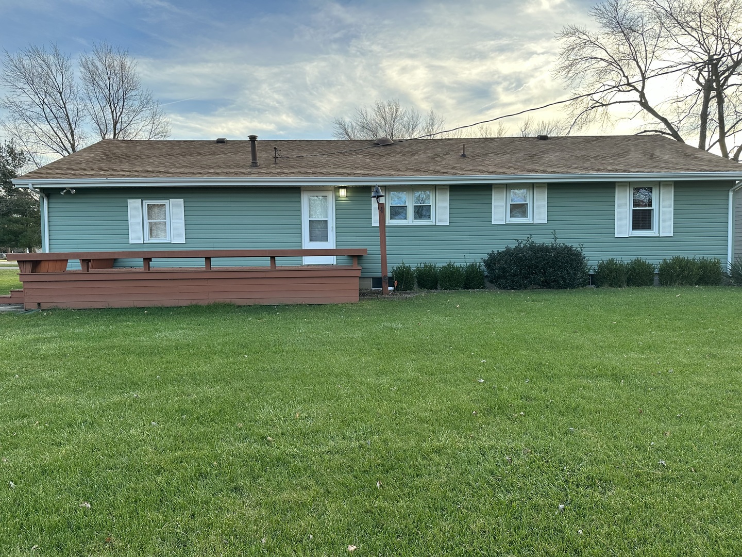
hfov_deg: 71.6
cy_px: 278
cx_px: 371
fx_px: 514
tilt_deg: -2.4
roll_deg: +1.0
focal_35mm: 24
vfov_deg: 56.8
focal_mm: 6.86
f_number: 1.78
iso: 80
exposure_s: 1/259
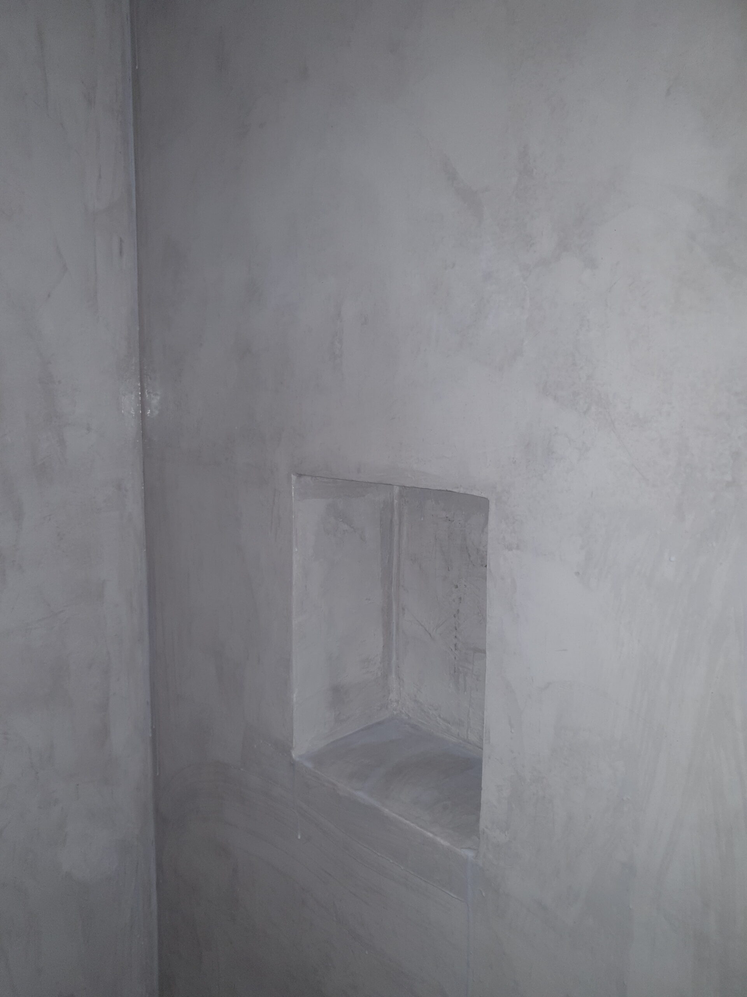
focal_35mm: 26
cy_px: 498
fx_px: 748
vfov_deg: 67.3
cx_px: 374
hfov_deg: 53.1
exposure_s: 1/100
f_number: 1.5
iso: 64
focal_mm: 4.32
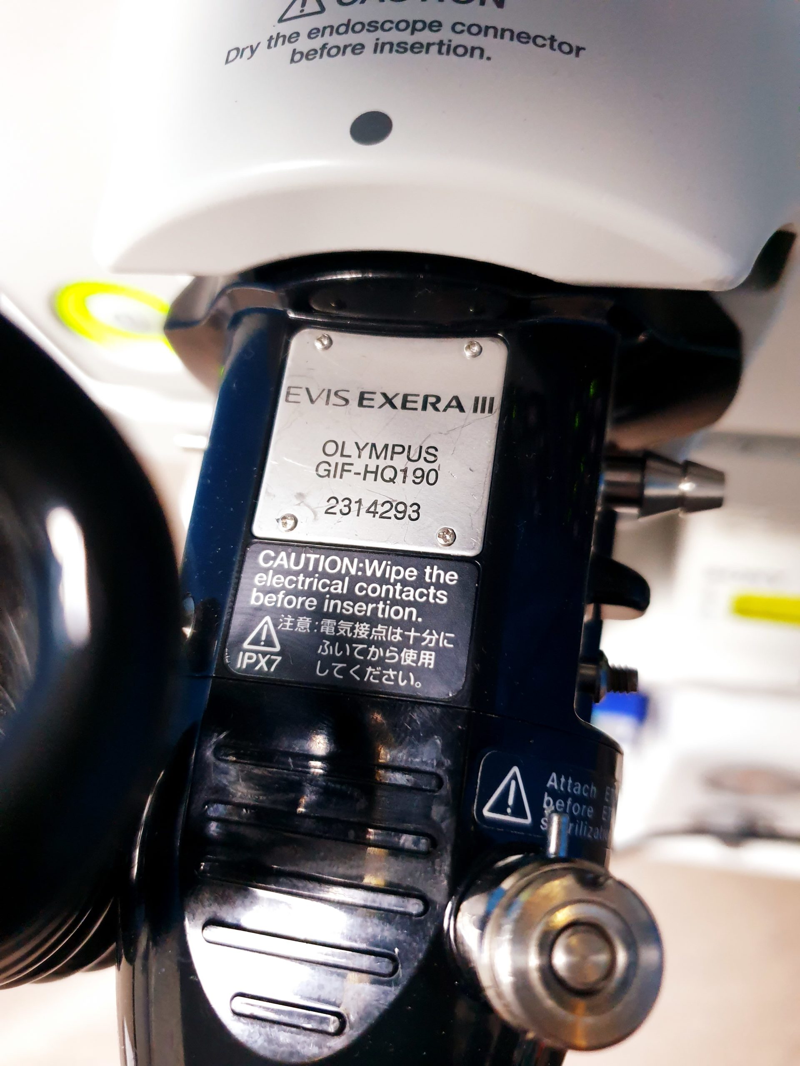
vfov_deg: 67.3
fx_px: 801
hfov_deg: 53.1
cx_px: 400
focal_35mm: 26
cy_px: 533
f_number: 1.5
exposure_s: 1/50
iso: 320
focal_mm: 4.3
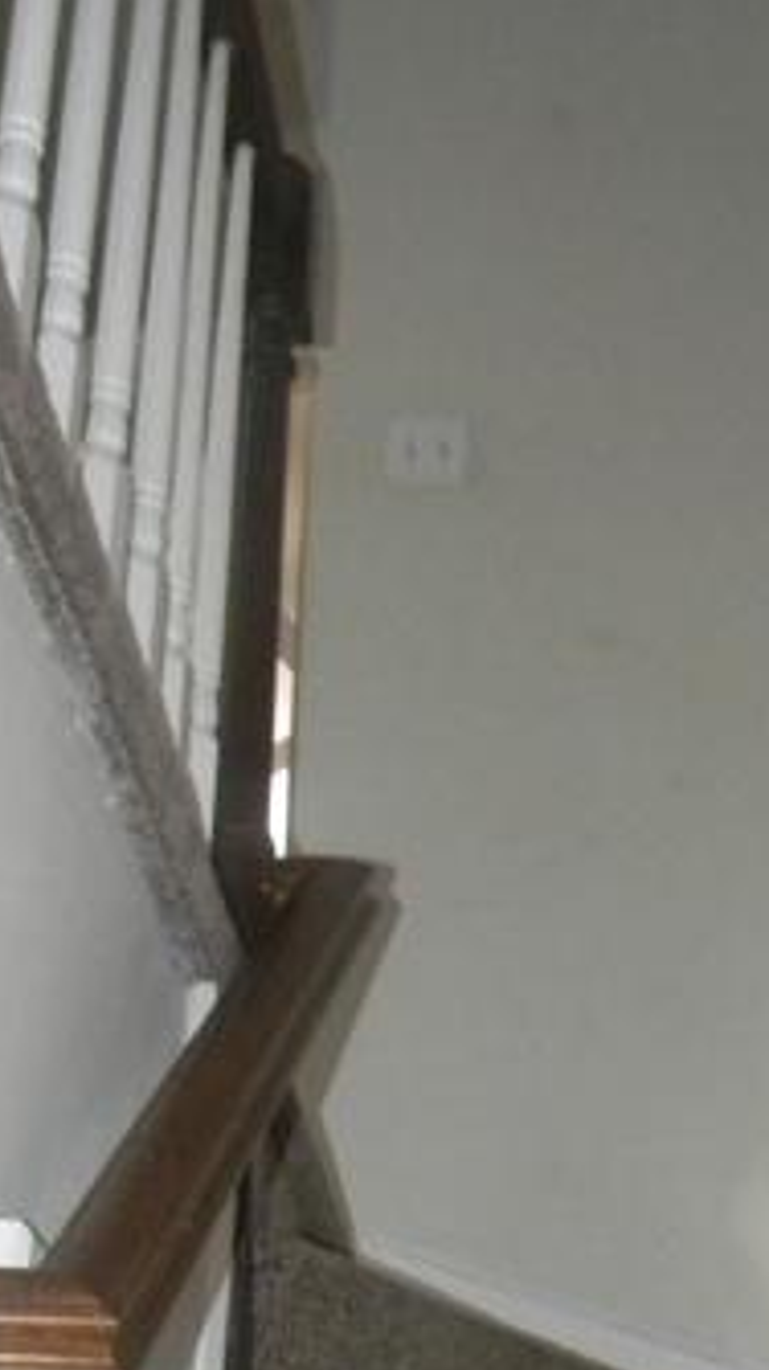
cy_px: 1227
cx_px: 814
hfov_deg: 16.7
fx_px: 2542
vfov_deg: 29.0
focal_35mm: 70
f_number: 3.5
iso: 400
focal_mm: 5
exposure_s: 1/8
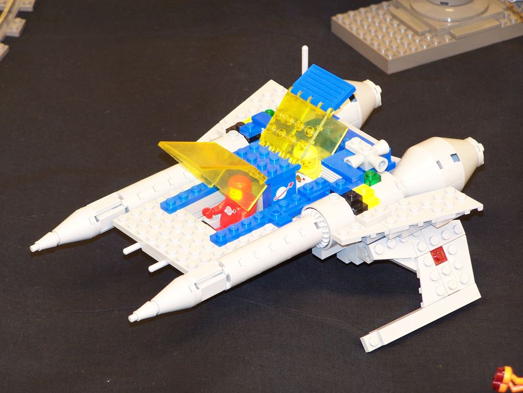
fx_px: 2553
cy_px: 196
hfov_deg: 11.7
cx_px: 262
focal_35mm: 169
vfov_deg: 8.8
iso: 80
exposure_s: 1/2
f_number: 3.2
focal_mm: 28
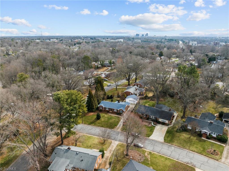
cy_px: 86
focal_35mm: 24
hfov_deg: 71.6
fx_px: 159
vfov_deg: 56.7
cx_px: 114
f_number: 2.8
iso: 250
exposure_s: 1/2000
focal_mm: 12.29
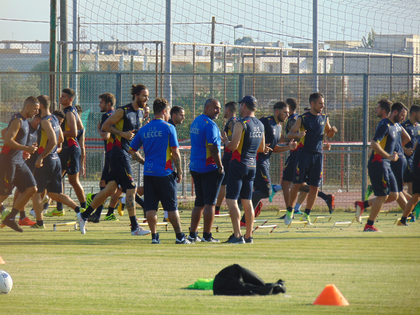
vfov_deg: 3.9
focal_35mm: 379
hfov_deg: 5.2
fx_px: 4598
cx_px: 210
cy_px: 158
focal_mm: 68
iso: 80
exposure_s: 1/400
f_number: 4.2
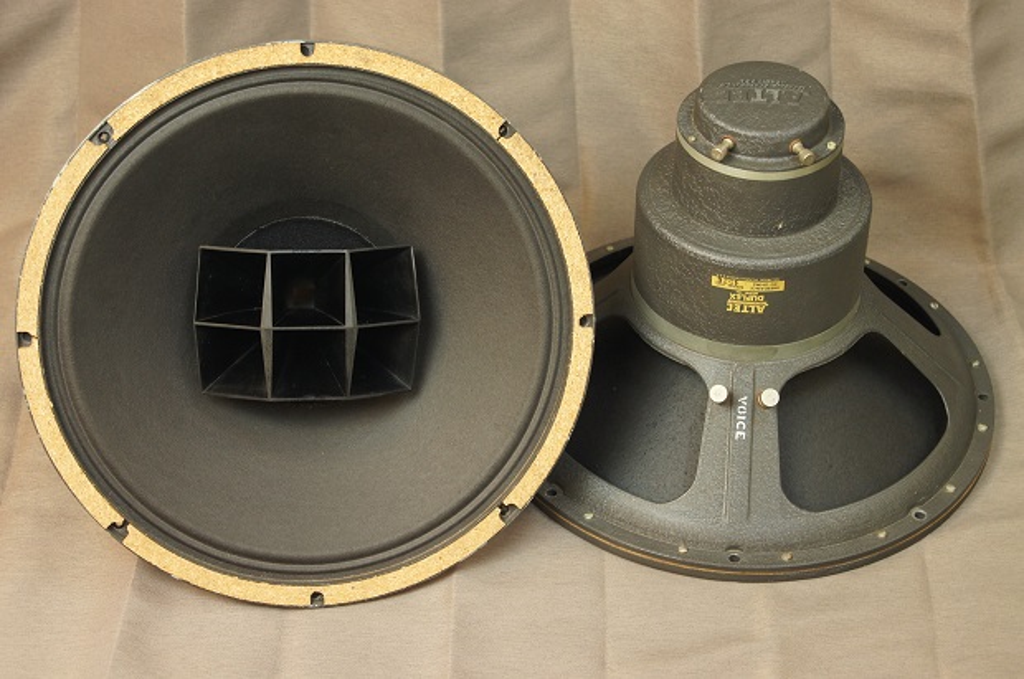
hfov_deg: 24.7
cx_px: 512
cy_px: 340
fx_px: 2342
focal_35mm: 82
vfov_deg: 16.5
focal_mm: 55
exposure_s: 1/15
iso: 400
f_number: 5.6
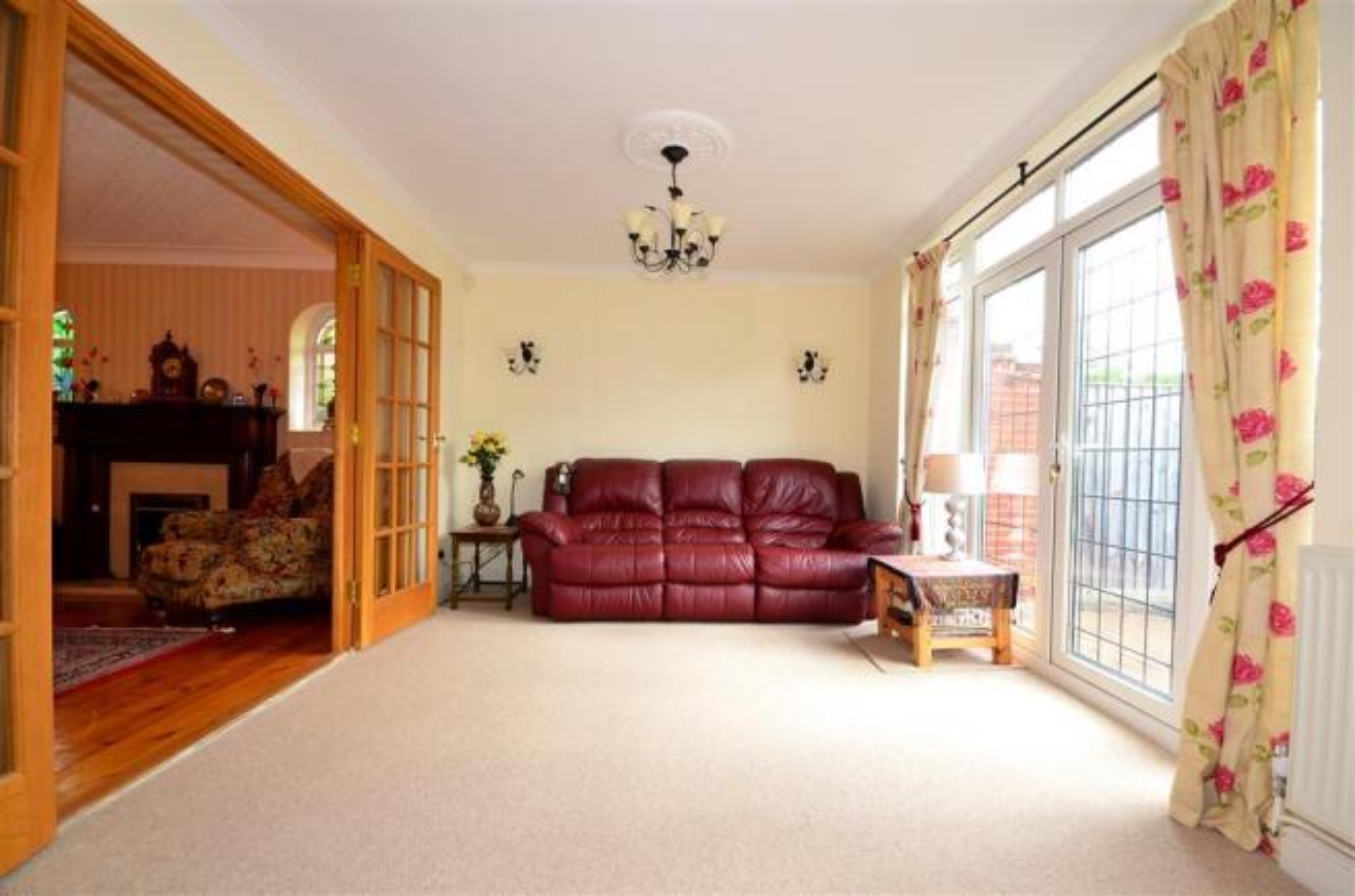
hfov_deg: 100.5
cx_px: 678
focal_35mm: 15
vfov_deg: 77.0
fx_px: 563
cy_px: 448
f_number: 11
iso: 200
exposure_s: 1/6
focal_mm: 10
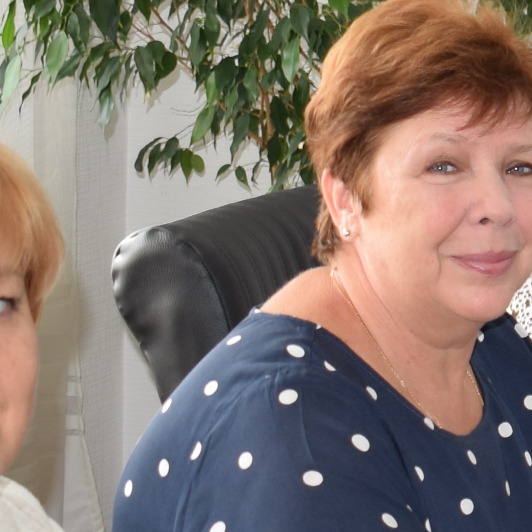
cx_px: 1299
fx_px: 3217
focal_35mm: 185
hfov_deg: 8.6
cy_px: 64
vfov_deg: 9.4
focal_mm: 22
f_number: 3.8
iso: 100
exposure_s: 1/60
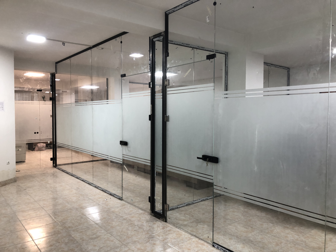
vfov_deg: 49.7
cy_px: 126
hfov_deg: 63.4
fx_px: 272
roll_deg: +0.0
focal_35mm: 28
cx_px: 168
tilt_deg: -3.1
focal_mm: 3.99
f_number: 1.8
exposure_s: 1/30
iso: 40
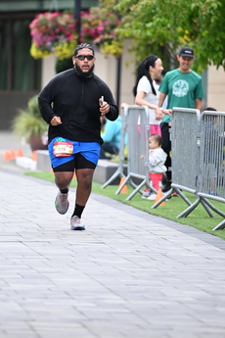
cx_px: 64
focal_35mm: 319
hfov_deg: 4.3
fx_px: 2990
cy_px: 79
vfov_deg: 6.5
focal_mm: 200
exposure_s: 1/2000
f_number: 2.8
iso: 640
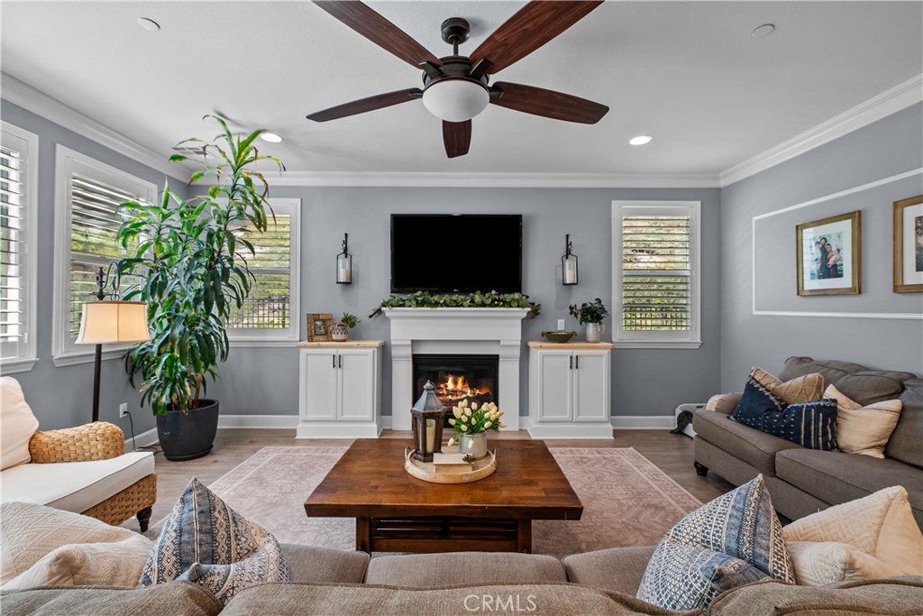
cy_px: 308
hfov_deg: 100.4
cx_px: 462
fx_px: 385
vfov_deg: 77.3
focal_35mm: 15
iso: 250
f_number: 9
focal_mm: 15
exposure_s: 1/5
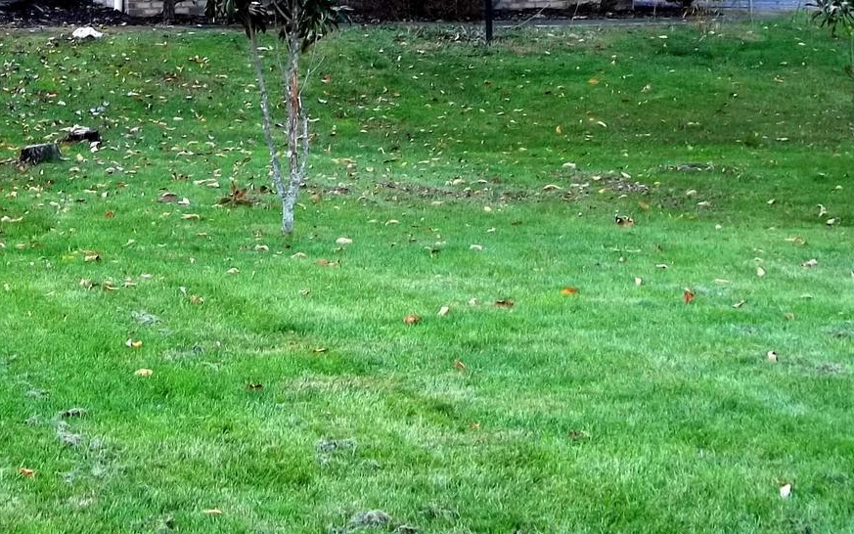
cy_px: -117
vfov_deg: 13.1
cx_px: 66
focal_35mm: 97
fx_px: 2258
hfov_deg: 20.9
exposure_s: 1/50
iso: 64
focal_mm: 7.1
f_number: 3.2
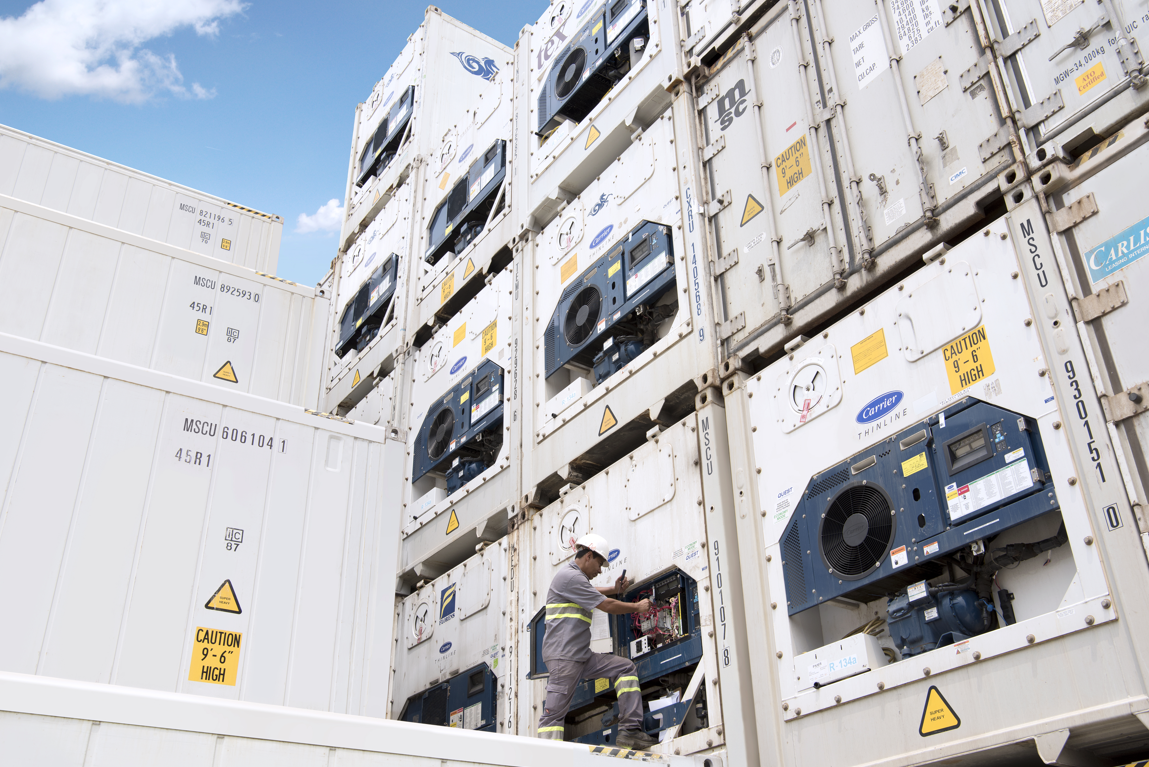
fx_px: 1085
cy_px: 402
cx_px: 577
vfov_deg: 38.9
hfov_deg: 55.8
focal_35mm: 34
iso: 100
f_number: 8
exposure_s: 1/320
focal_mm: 32
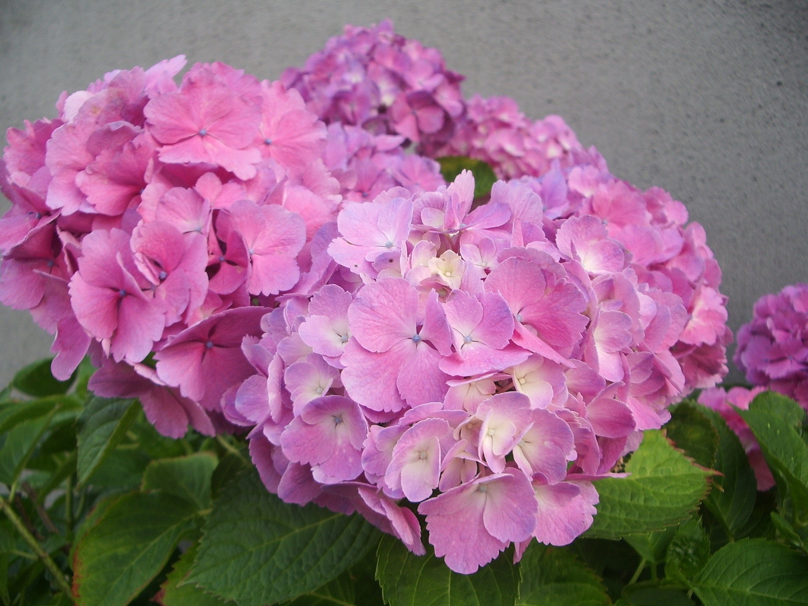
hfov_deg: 51.4
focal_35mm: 36
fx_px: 840
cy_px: 311
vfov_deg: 39.7
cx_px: 399
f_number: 2.6
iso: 50
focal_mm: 5.8
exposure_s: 1/60
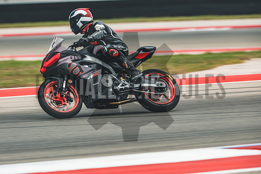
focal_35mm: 420
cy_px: 87
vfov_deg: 3.3
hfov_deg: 4.9
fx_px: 3046
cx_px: 130
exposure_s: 1/320
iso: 160
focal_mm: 280
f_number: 4.5
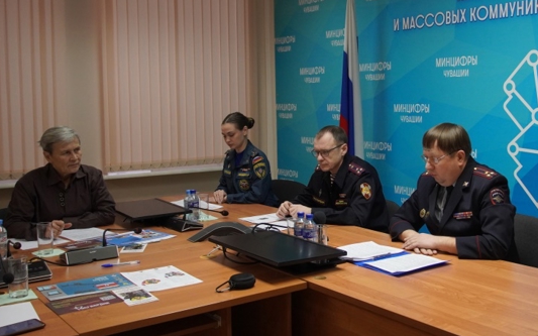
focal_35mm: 43
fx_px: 630
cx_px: 357
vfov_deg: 29.8
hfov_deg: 45.5
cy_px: 145
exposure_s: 1/160
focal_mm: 20
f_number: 4
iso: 1250
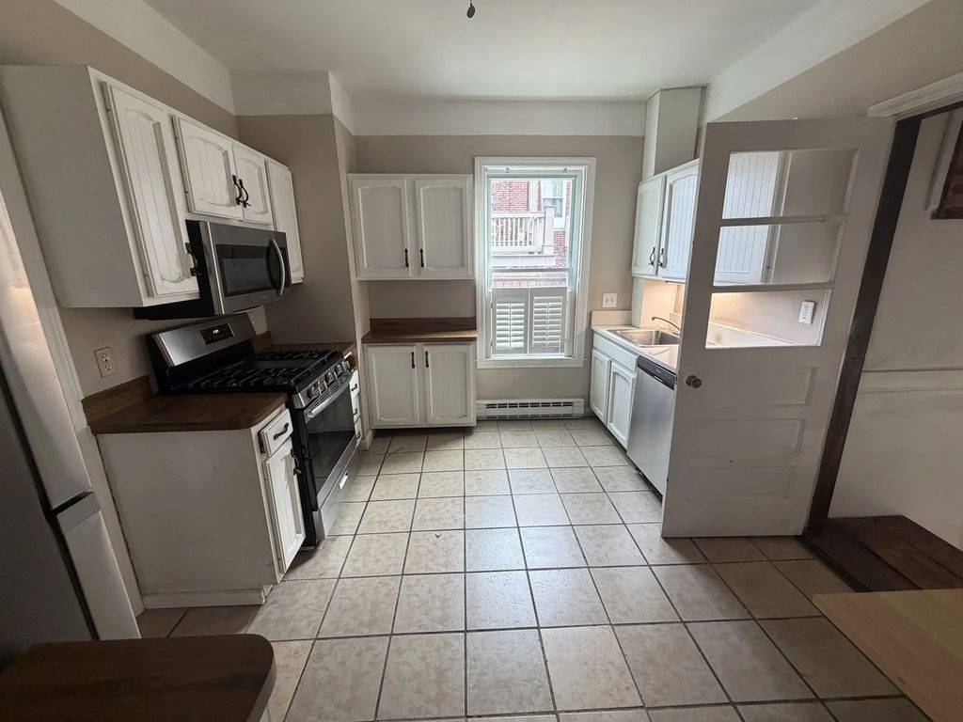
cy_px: 361
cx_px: 482
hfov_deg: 102.1
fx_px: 389
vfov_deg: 85.7
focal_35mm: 14
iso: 250
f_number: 2.2
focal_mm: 2.22
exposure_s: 1/120
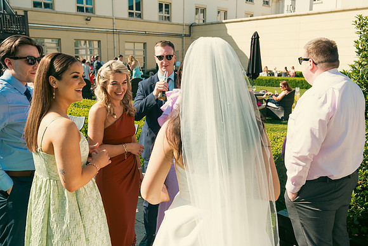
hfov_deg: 55.8
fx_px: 348
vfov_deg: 38.9
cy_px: 123
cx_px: 184
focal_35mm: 34
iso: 200
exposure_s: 1/640
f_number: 5.6
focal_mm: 34
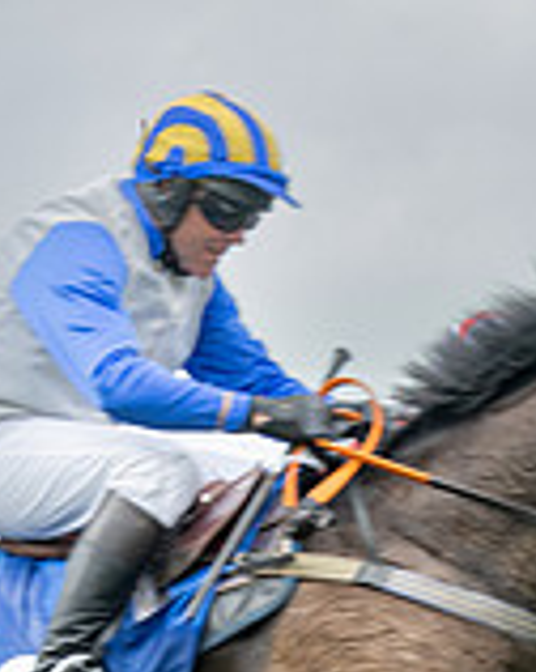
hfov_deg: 4.1
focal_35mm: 373
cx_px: 1160
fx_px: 7411
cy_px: 857
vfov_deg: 5.2
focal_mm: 70
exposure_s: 1/640
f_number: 5
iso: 400
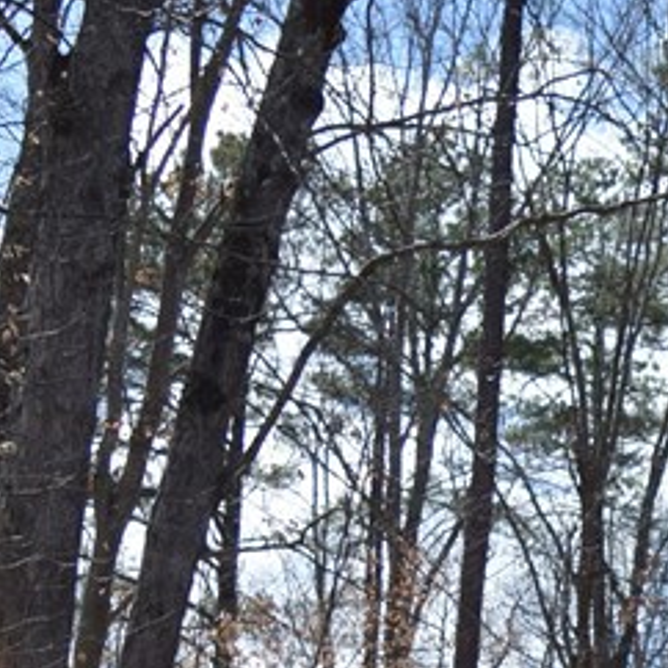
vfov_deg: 16.1
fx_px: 2249
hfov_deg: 15.4
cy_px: 845
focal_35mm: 103
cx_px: 1054
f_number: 3.5
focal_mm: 18
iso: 200
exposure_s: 1/1600
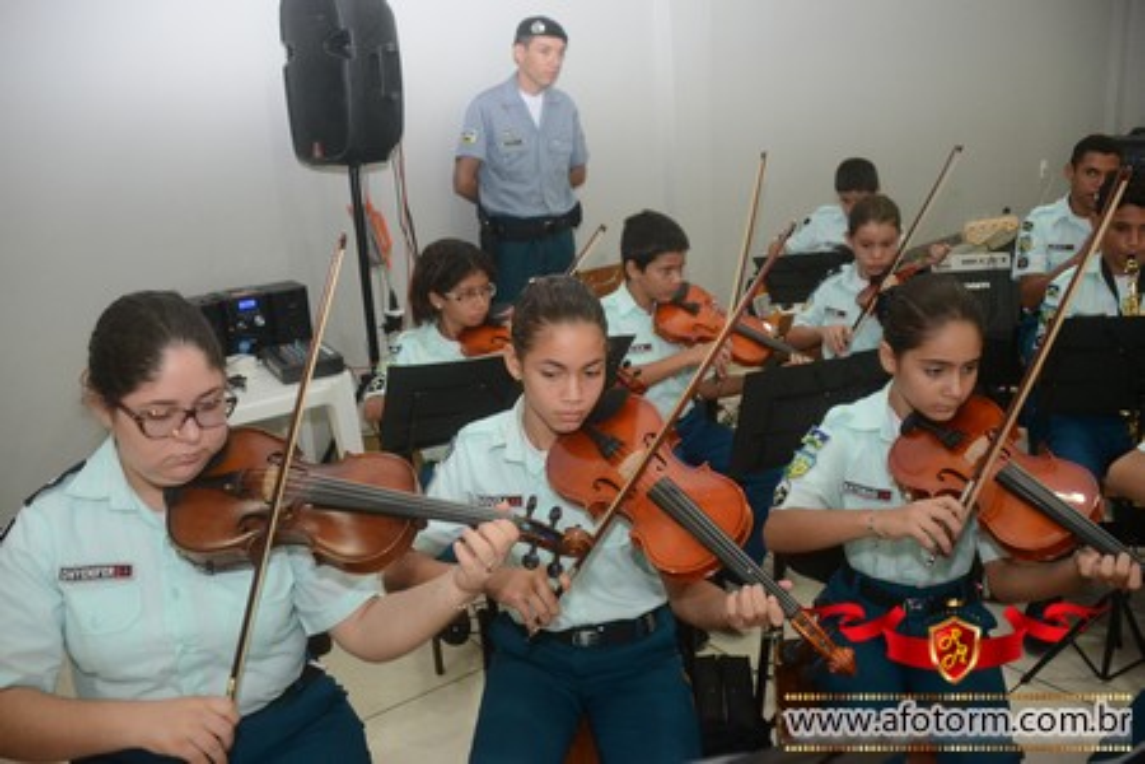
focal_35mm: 30
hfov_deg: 61.9
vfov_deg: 43.6
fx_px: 954
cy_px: 382
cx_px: 572
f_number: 3.5
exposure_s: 1/80
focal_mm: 20
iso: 1600
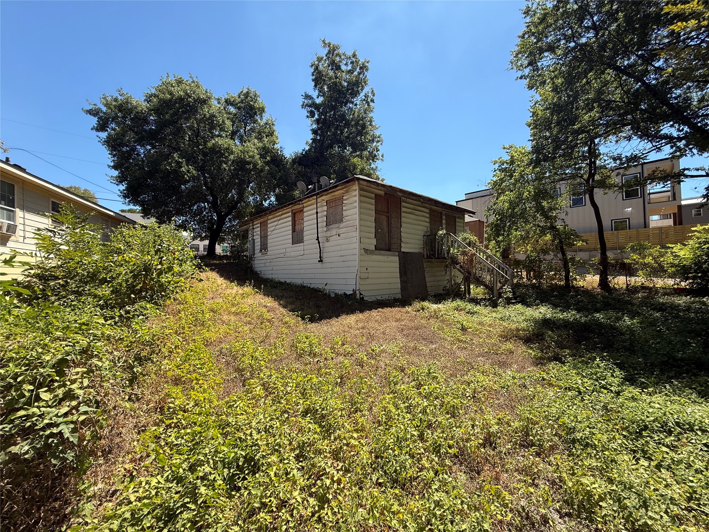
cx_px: 354
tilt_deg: +2.9
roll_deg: +1.4
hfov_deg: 102.1
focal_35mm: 14
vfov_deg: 85.7
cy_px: 266
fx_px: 287
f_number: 2.2
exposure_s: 1/1125
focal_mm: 2.22
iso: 50
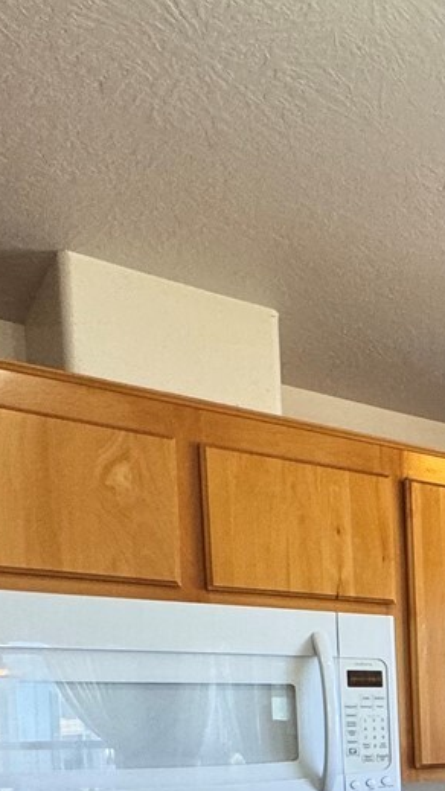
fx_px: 986
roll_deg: +0.9
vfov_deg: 39.1
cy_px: 776
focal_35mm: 47
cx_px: 832
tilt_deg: -2.6
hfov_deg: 18.7
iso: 160
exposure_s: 1/120
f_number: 2.2
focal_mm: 2.22
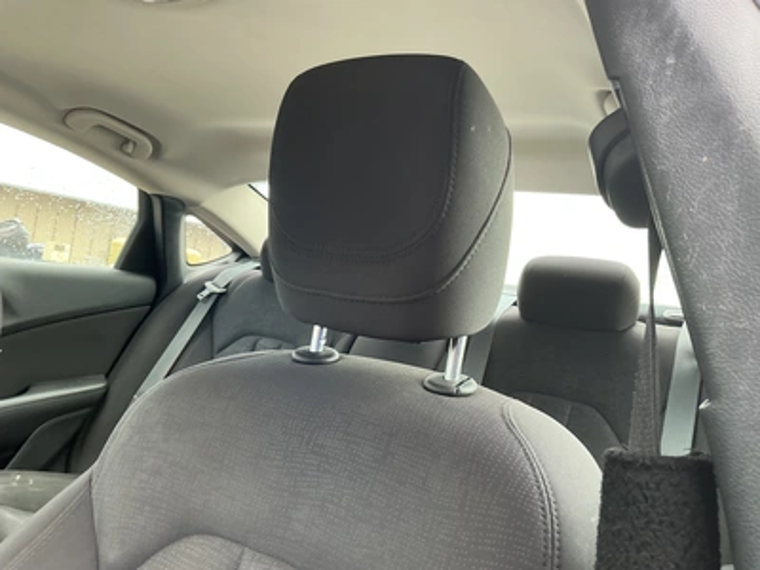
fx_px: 615
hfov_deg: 63.4
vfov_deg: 49.7
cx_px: 380
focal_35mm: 28
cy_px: 285
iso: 100
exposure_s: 1/60
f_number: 1.8
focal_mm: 3
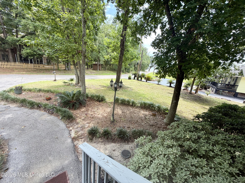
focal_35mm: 14
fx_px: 99
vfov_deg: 85.7
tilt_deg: -14.2
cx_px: 122
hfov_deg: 102.1
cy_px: 92
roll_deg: -4.7
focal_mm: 2.22
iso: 40
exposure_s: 1/251
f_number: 2.2
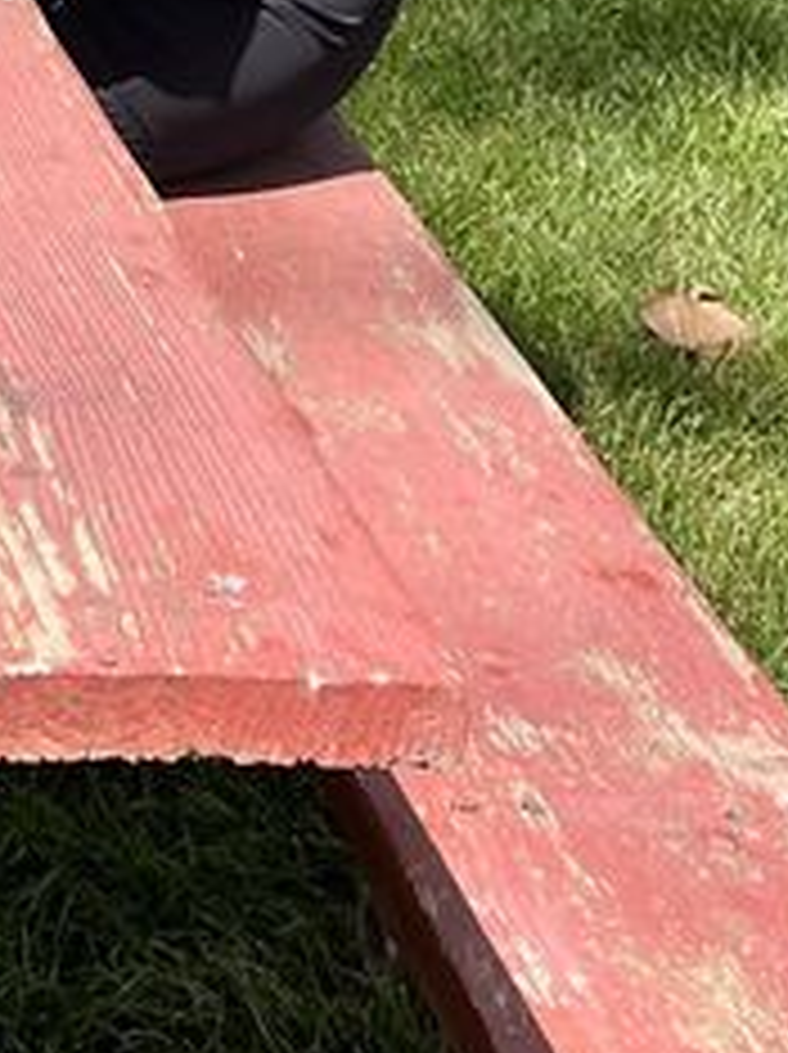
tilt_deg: -15.3
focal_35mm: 114
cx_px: -856
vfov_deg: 16.1
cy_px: -432
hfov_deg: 11.5
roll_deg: +2.1
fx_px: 3466
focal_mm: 5.1
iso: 50
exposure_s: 1/1175
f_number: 1.6
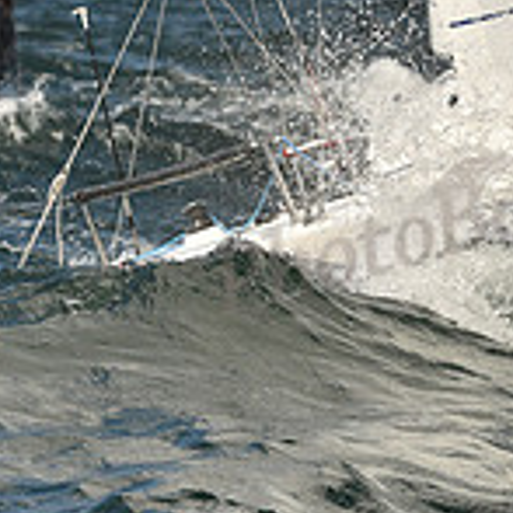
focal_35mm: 673
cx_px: 890
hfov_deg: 2.6
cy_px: -5
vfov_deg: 2.6
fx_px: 11284
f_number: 8
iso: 400
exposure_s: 1/1600
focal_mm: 200
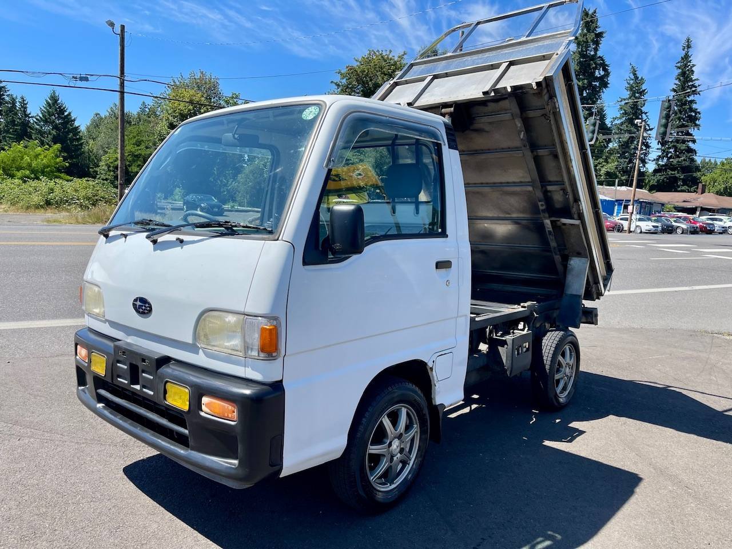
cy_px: 274
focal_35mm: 25
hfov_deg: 69.4
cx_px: 366
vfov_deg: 54.9
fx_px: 529
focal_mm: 5.1
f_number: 1.6
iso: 32
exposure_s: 1/2288
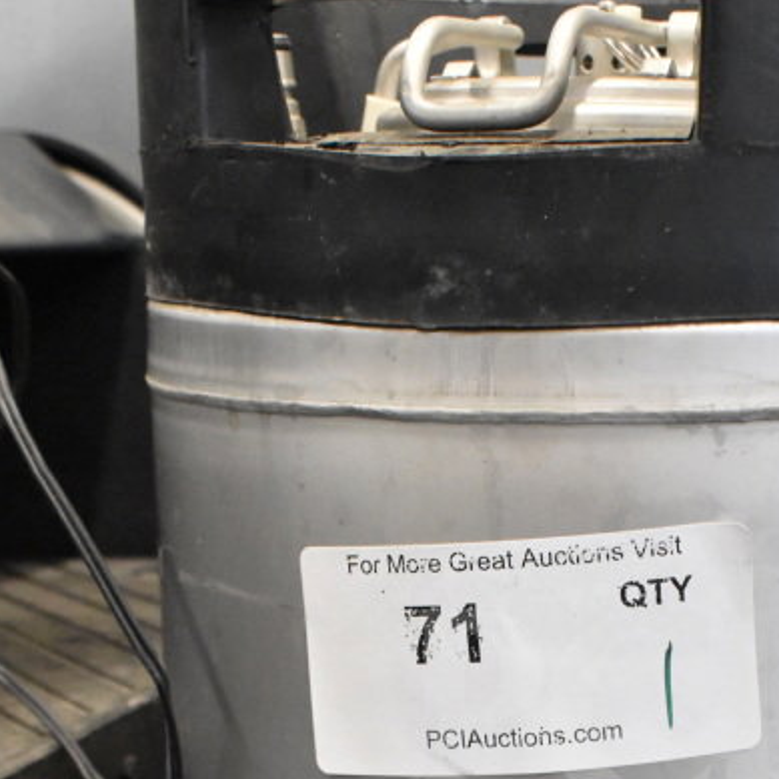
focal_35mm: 81
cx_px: 595
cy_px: 768
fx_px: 2062
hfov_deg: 21.2
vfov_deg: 20.7
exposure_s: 1/200
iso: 6400
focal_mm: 27
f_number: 7.1
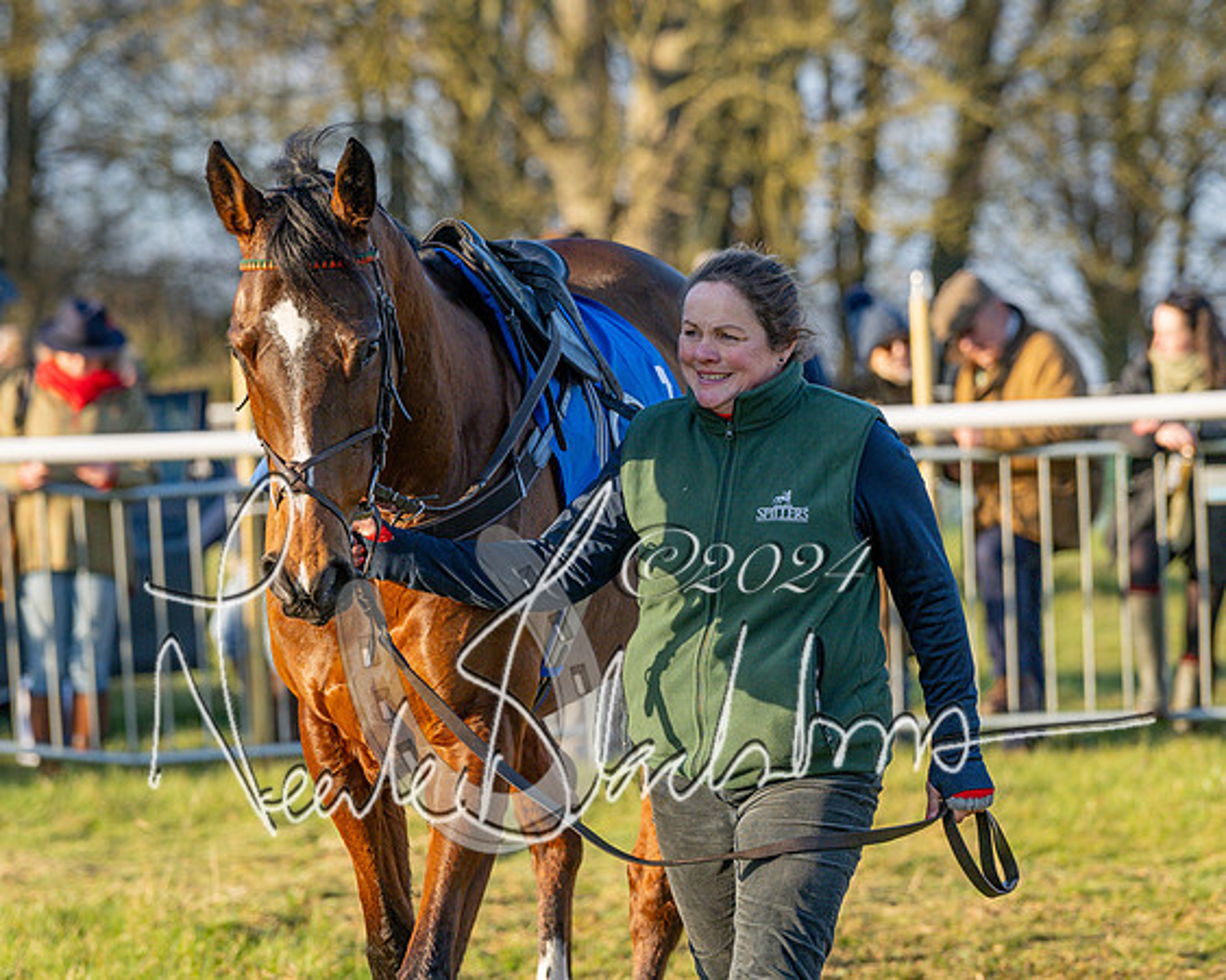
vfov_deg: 5.6
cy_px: 469
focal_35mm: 274
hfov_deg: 7.1
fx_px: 9947
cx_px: 569
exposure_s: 1/1000
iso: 400
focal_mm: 150
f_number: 4
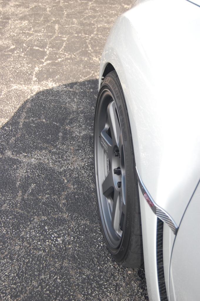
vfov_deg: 42.4
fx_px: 388
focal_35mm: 46
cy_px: 150
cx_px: 100
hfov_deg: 28.9
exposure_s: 1/320
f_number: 4.5
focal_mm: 31
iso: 400
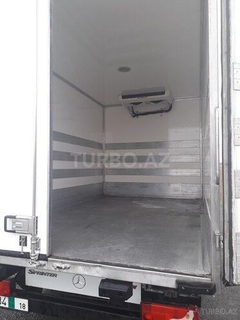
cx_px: 120
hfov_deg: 51.4
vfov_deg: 65.3
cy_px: 160
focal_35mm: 27
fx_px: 250
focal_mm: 3.6
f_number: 1.9
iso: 50
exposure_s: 1/100
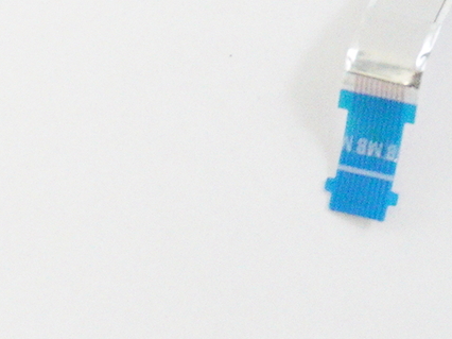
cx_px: -372
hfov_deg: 8.1
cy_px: -355
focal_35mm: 237
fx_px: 3093
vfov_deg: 6.1
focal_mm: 28
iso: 6400
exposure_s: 1/320
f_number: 5.6
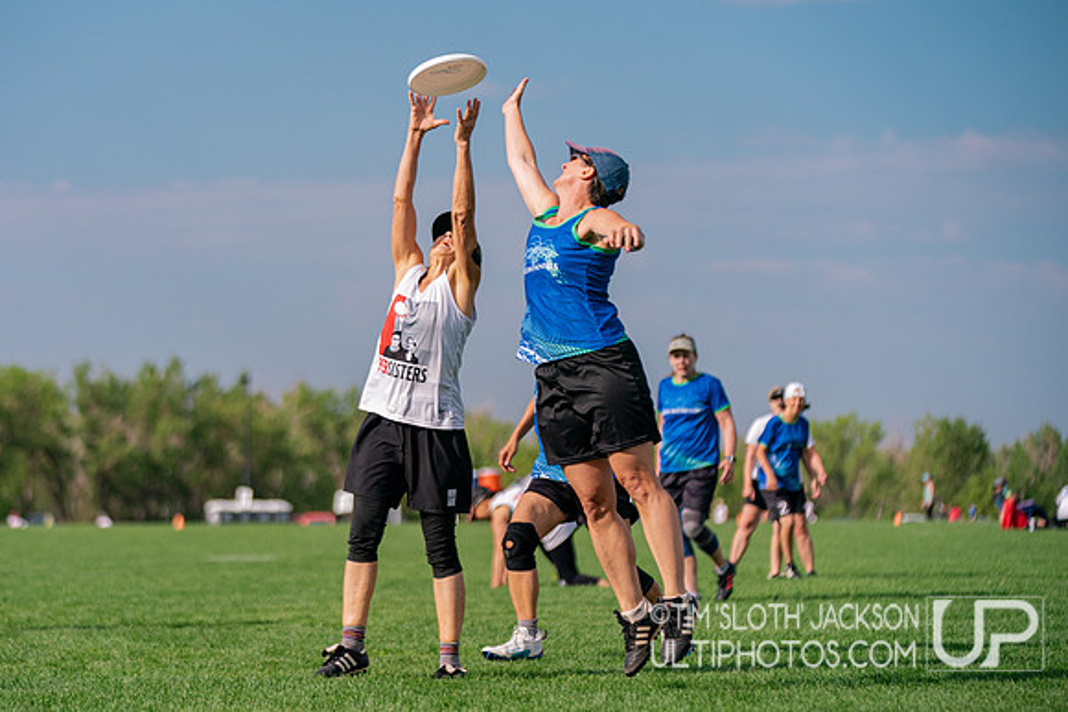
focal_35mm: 141
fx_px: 4173
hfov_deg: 14.6
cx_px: 473
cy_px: 332
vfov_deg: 9.8
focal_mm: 117
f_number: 2.8
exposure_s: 1/10000
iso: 500
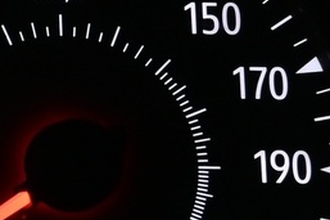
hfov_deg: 9.5
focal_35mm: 194
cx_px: -447
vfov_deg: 7.1
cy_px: 100
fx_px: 1775
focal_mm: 20.5
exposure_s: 1/40
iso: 800
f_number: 3.8
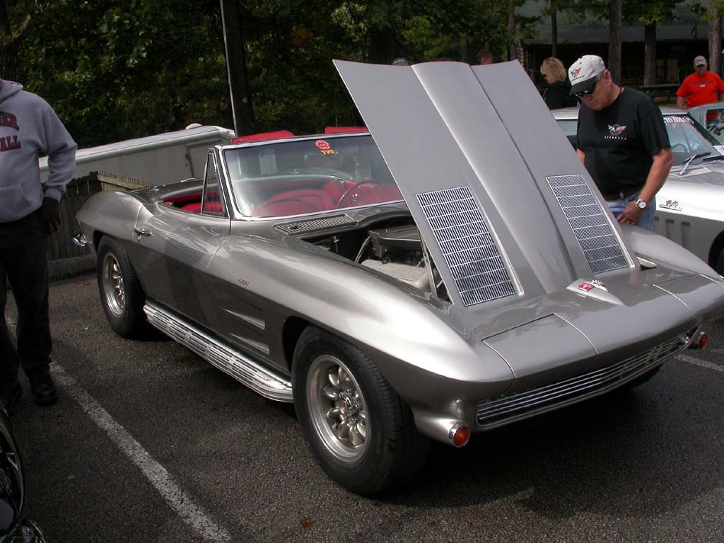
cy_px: 272
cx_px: 362
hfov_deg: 49.0
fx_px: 795
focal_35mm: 38
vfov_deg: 37.7
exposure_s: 1/285
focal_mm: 7.85
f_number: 6.7
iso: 100
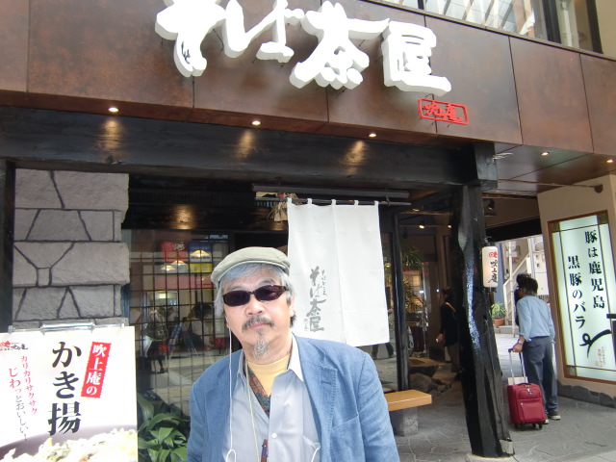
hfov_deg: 63.4
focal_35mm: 28
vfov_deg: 49.7
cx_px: 308
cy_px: 231
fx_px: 498
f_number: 2.6
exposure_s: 1/60
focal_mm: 4.9
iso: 64
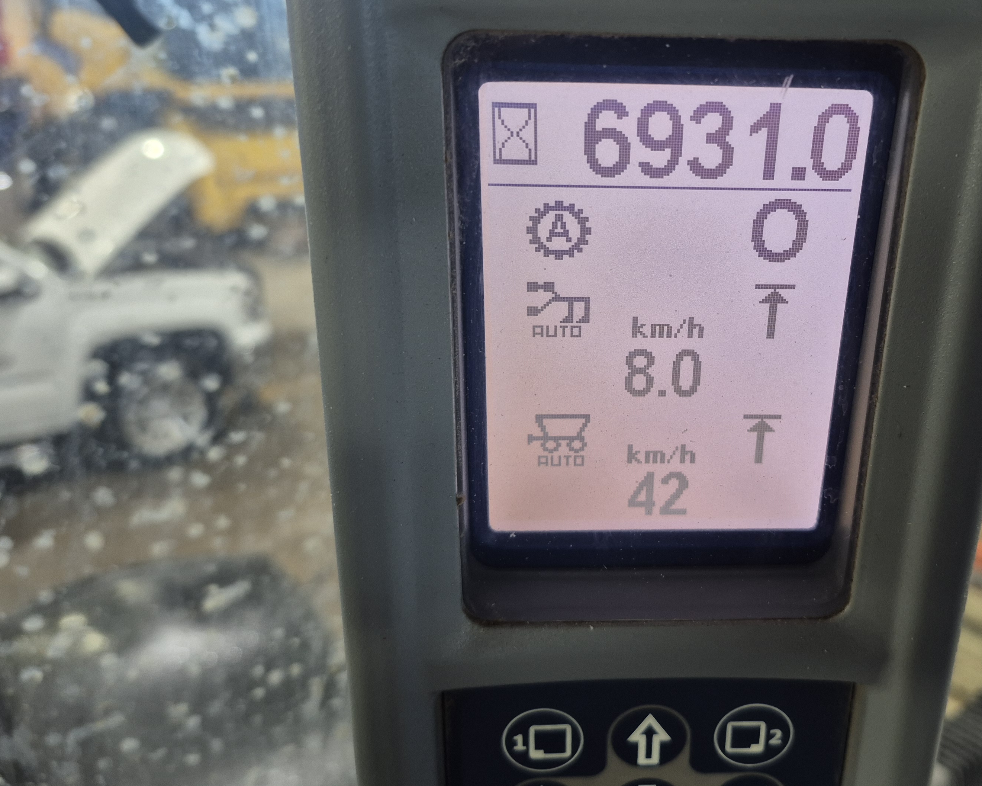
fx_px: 988
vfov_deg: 42.9
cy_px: 276
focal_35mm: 34
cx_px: 636
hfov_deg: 52.1
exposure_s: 1/54
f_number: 1.8
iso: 160
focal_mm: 5.4
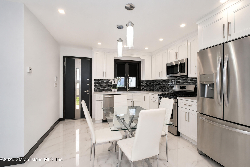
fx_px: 104
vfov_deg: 77.3
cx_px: 125
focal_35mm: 15
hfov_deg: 100.4
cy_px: 84
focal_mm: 10
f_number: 7.1
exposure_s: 1/60
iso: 1000
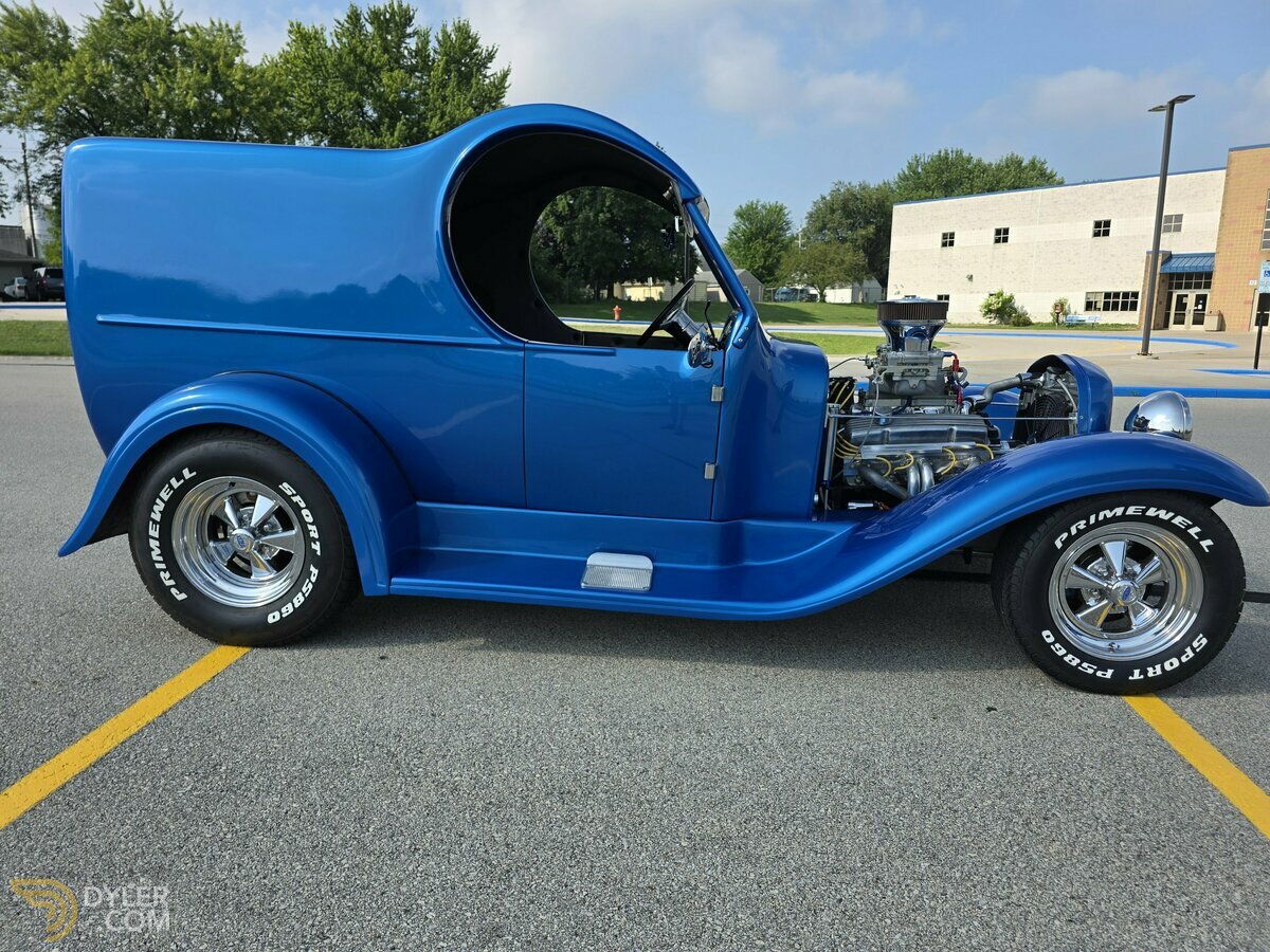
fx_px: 844
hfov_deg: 73.9
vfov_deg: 58.9
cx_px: 635
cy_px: 476
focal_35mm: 23
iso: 80
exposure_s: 1/4766
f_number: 1.7
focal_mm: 6.3
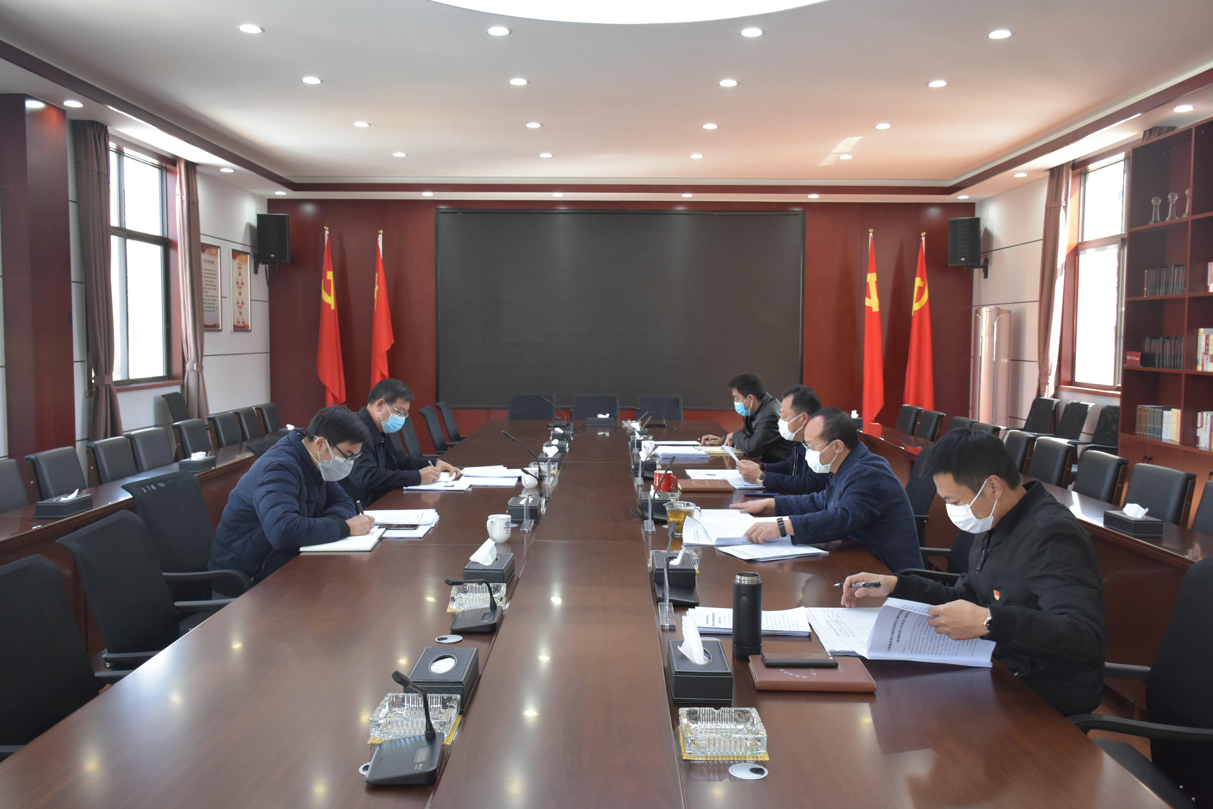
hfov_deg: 61.9
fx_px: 1011
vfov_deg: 43.6
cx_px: 606
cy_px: 404
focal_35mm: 30
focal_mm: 20
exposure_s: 1/125
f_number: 5.6
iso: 1250
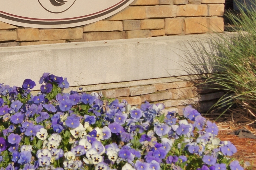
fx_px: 973
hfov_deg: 14.8
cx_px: 26
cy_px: 21
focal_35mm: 137
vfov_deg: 9.9
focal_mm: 28
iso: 100
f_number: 8
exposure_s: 1/400
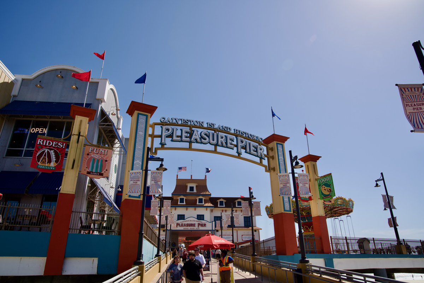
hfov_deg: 73.7
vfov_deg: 53.1
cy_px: 142
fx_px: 283
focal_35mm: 24
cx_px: 212
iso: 100
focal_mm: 24
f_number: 10
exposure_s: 1/250
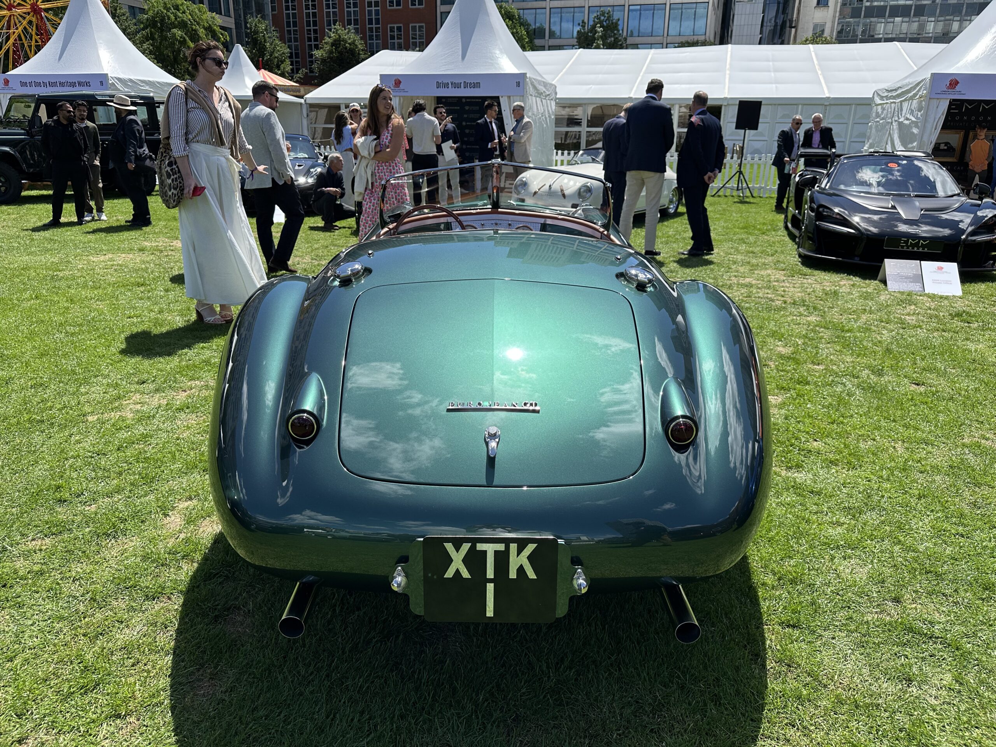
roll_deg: +0.2
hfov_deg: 71.6
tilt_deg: -17.9
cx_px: 498
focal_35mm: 24
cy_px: 374
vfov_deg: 56.8
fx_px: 691
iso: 80
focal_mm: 6.86
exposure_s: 1/3472
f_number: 1.78
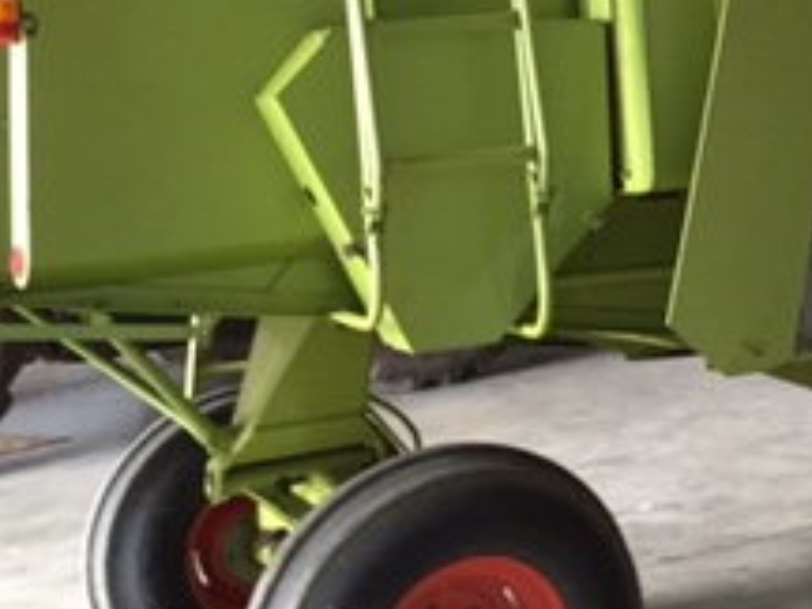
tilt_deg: +0.0
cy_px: 60
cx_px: 1079
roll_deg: +1.8
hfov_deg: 20.6
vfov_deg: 16.9
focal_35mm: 86
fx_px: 2017
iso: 160
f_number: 2.2
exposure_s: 1/33
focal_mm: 4.15
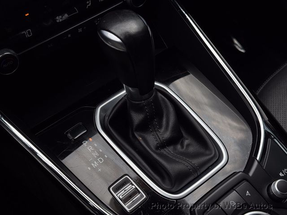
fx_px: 398
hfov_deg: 39.7
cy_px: 108
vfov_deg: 30.3
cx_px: 144
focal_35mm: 48
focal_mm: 6.76
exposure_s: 1/1366
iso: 64
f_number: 1.78
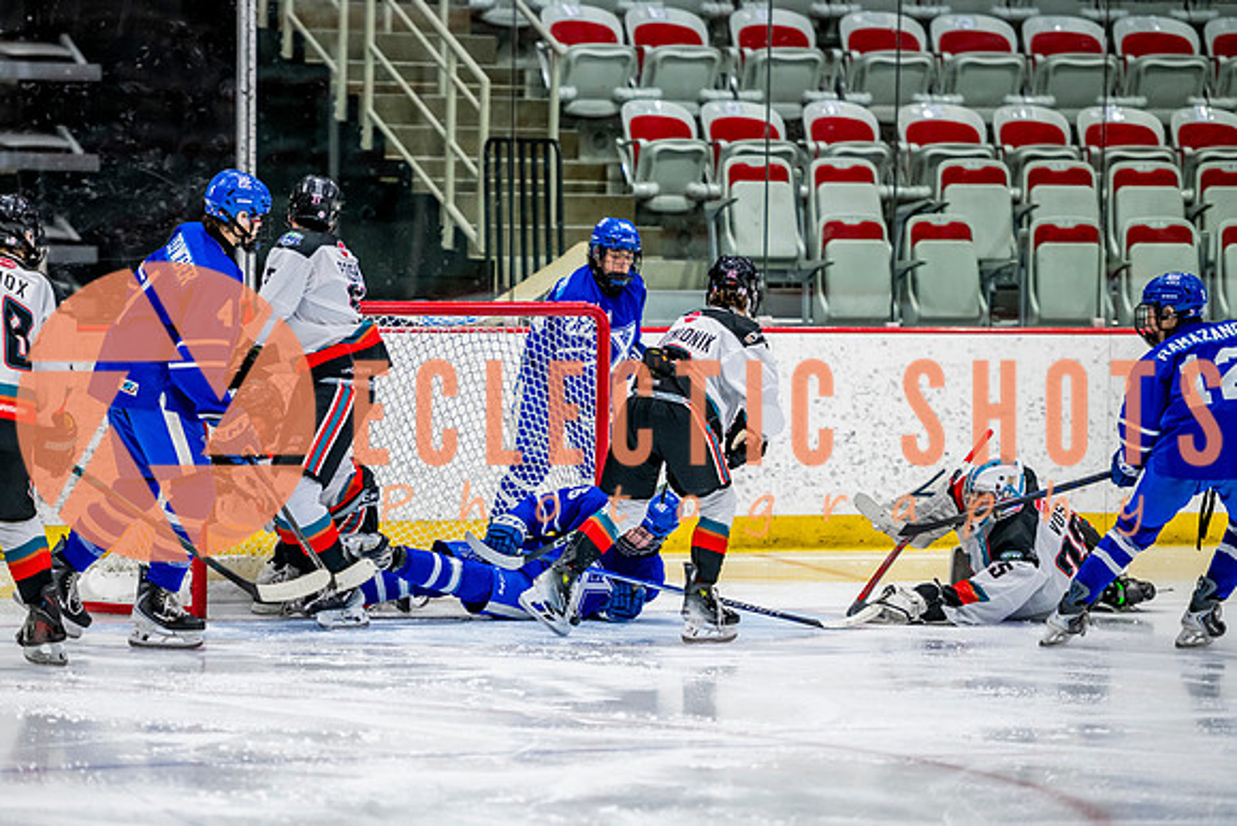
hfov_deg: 9.6
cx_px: 487
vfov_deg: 6.4
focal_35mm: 215
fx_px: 7373
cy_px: 421
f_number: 3.2
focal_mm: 175
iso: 1600
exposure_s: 1/800
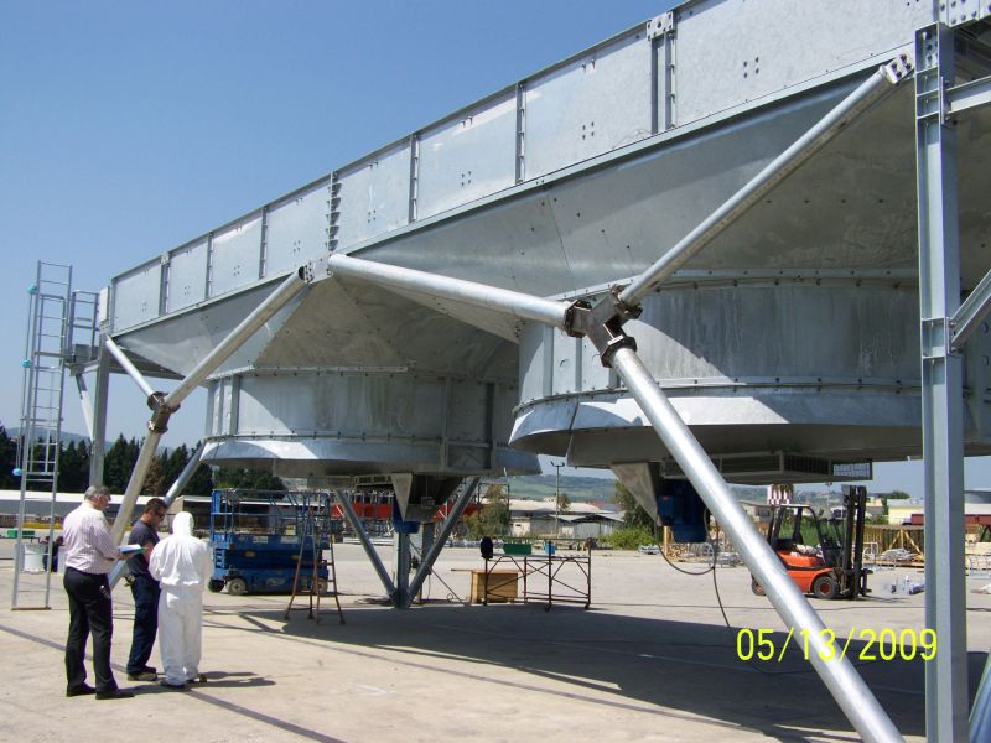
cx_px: 496
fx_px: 1088
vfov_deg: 37.7
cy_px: 372
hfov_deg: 49.0
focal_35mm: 38
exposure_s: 1/640
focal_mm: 6.3
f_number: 4
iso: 64
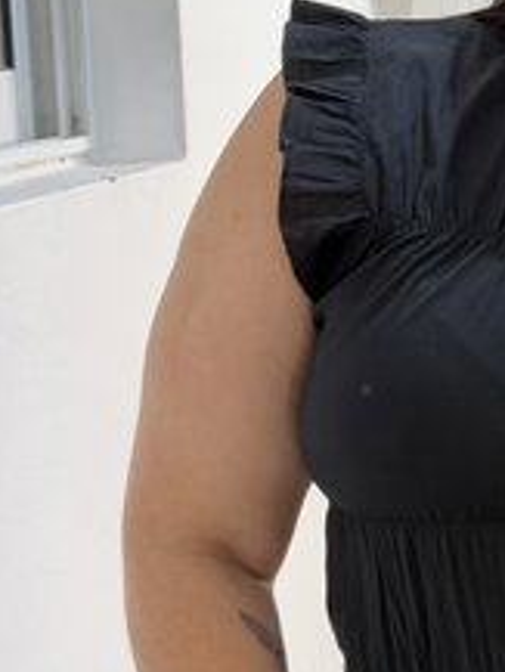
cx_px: 613
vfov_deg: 16.7
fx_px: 2293
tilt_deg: -15.3
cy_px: 290
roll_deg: +1.5
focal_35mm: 118
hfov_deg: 12.3
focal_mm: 6.76
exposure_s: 1/100
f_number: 1.78
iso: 125
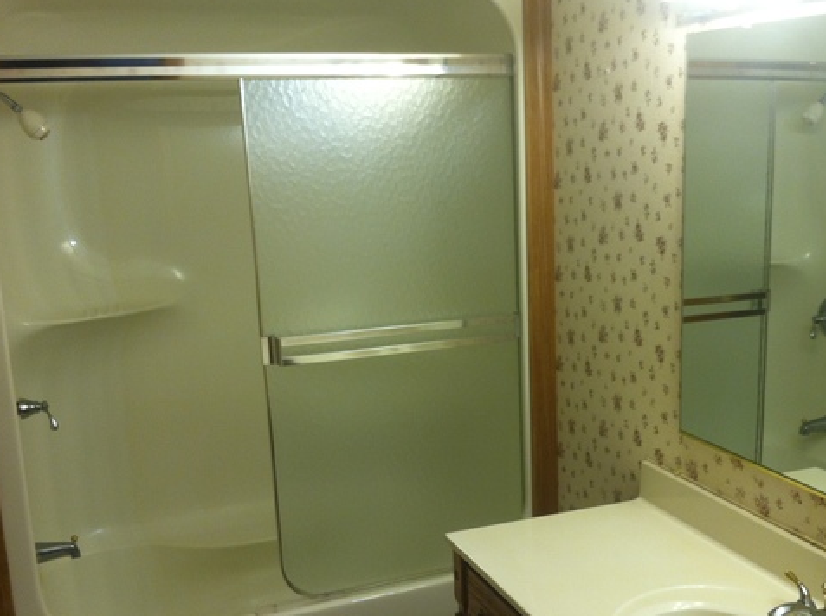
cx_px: 504
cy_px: 365
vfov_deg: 30.7
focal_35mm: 47
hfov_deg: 40.3
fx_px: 1120
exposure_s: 1/17
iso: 80
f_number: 2.8
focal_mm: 3.85
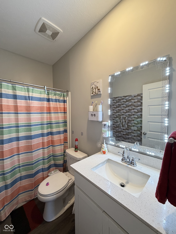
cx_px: 88
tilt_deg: -2.1
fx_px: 95
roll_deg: +0.3
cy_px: 117
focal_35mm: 14
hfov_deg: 85.7
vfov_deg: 102.1
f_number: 2.2
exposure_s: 1/60
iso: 250
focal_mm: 2.22
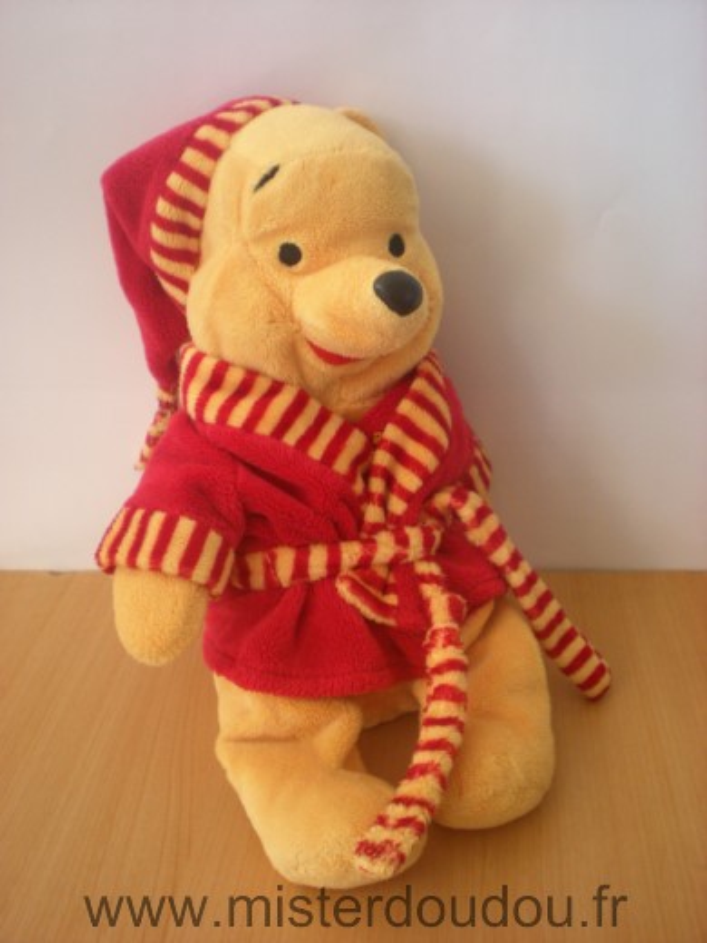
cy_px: 472
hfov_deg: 37.7
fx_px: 1035
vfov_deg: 49.0
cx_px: 354
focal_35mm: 38
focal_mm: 6.3
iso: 142
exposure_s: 1/55.4
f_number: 3.1
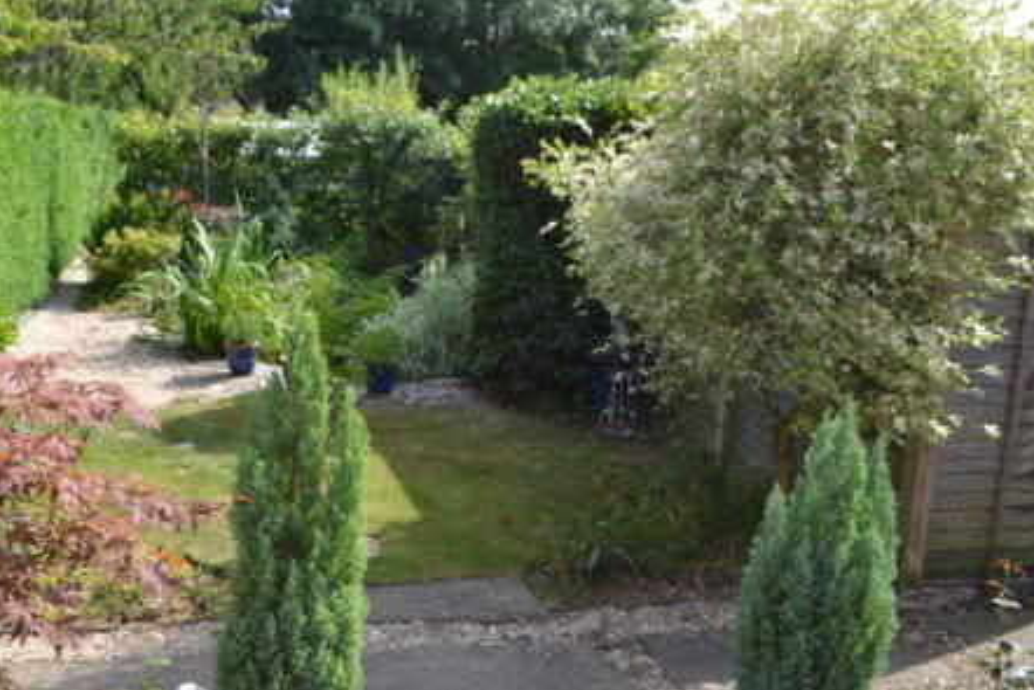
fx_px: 1149
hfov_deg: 47.3
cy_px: 322
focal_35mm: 40
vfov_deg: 33.4
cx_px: 310
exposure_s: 1/200
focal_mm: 18
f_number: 5
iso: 100
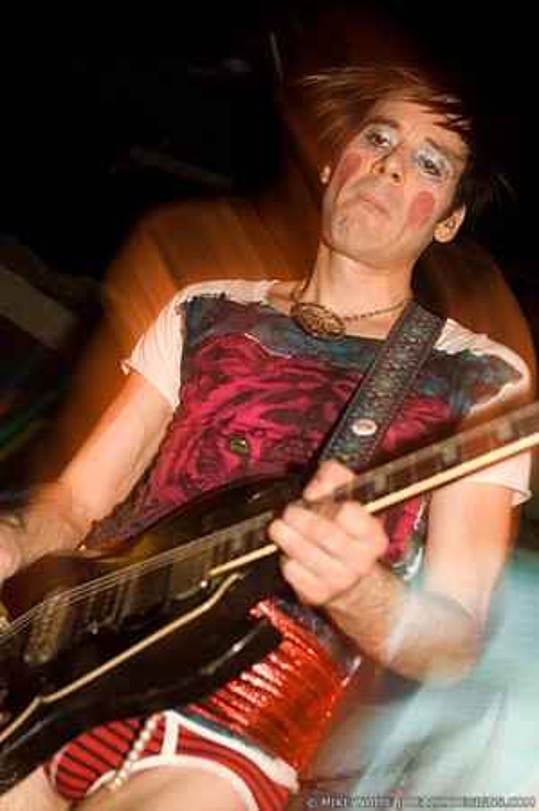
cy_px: 406
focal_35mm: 52
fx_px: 1182
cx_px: 270
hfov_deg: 25.7
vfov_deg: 37.9
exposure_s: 1/13
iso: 800
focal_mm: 35
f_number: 3.2
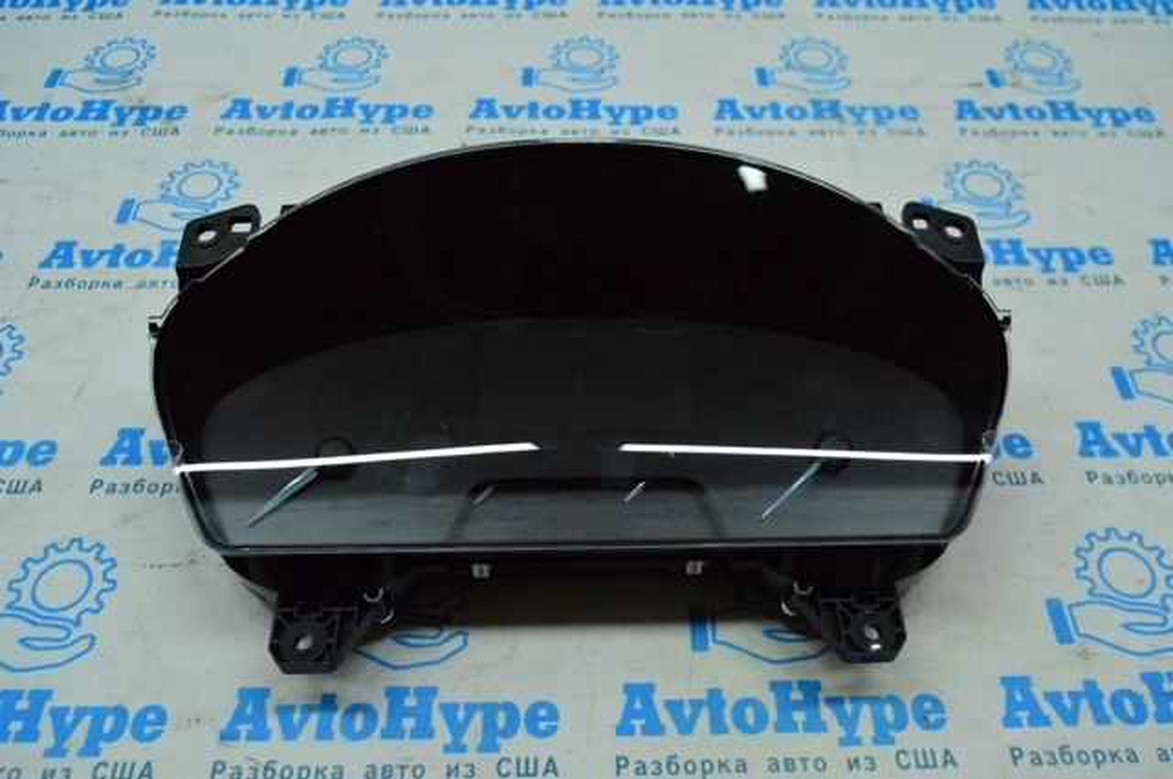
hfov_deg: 59.6
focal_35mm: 32
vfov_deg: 41.6
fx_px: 1025
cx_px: 586
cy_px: 390
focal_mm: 21
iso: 6400
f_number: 6.3
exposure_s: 1/800
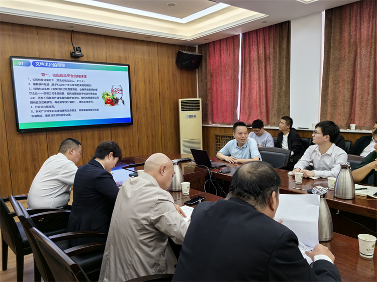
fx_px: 294
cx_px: 188
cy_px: 141
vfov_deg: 51.3
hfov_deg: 65.3
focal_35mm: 27
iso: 50
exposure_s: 1/100
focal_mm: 5.75
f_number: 2
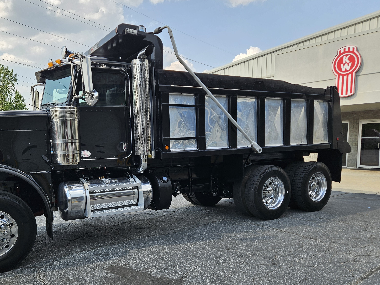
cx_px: 150
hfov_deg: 57.8
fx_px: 340
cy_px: 179
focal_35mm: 31
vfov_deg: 45.0
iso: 25
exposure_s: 1/885
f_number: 1.8
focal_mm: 5.4
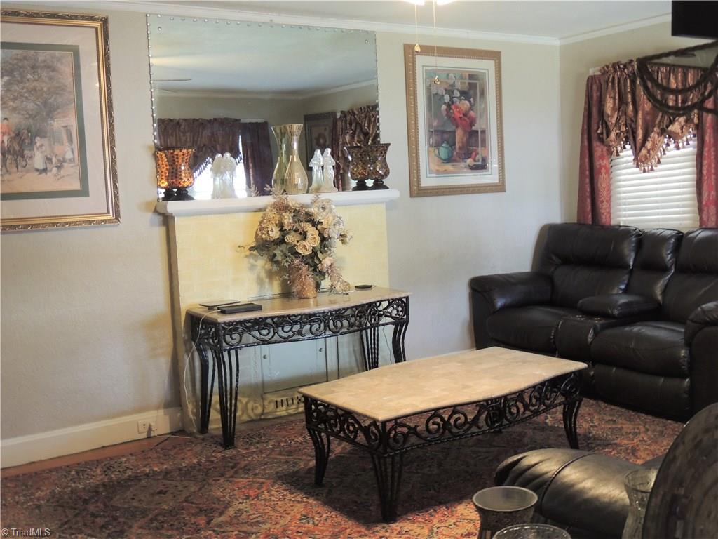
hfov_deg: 46.8
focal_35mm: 40
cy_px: 270
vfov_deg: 36.0
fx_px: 830
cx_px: 359
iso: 450
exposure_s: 1/13
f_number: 3.3
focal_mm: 7.1
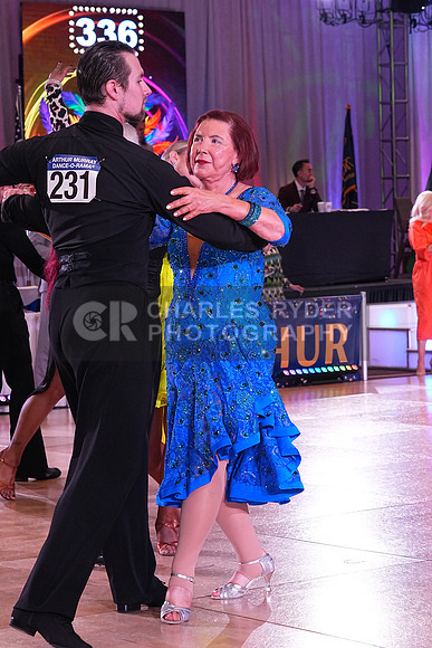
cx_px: 216
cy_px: 324
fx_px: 1799
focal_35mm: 100
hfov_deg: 13.7
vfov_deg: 20.4
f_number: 7.1
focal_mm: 67
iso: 2500
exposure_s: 1/250
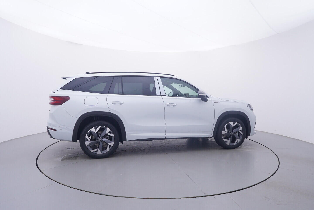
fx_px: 196
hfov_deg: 77.3
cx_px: 157
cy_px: 105
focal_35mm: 22
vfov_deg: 56.2
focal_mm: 15
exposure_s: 1/80
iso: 200
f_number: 5
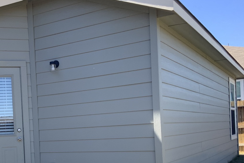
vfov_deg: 25.4
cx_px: 73
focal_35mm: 52
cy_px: 138
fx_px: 352
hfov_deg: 37.6
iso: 16
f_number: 1.8
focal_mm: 3
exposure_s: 1/683
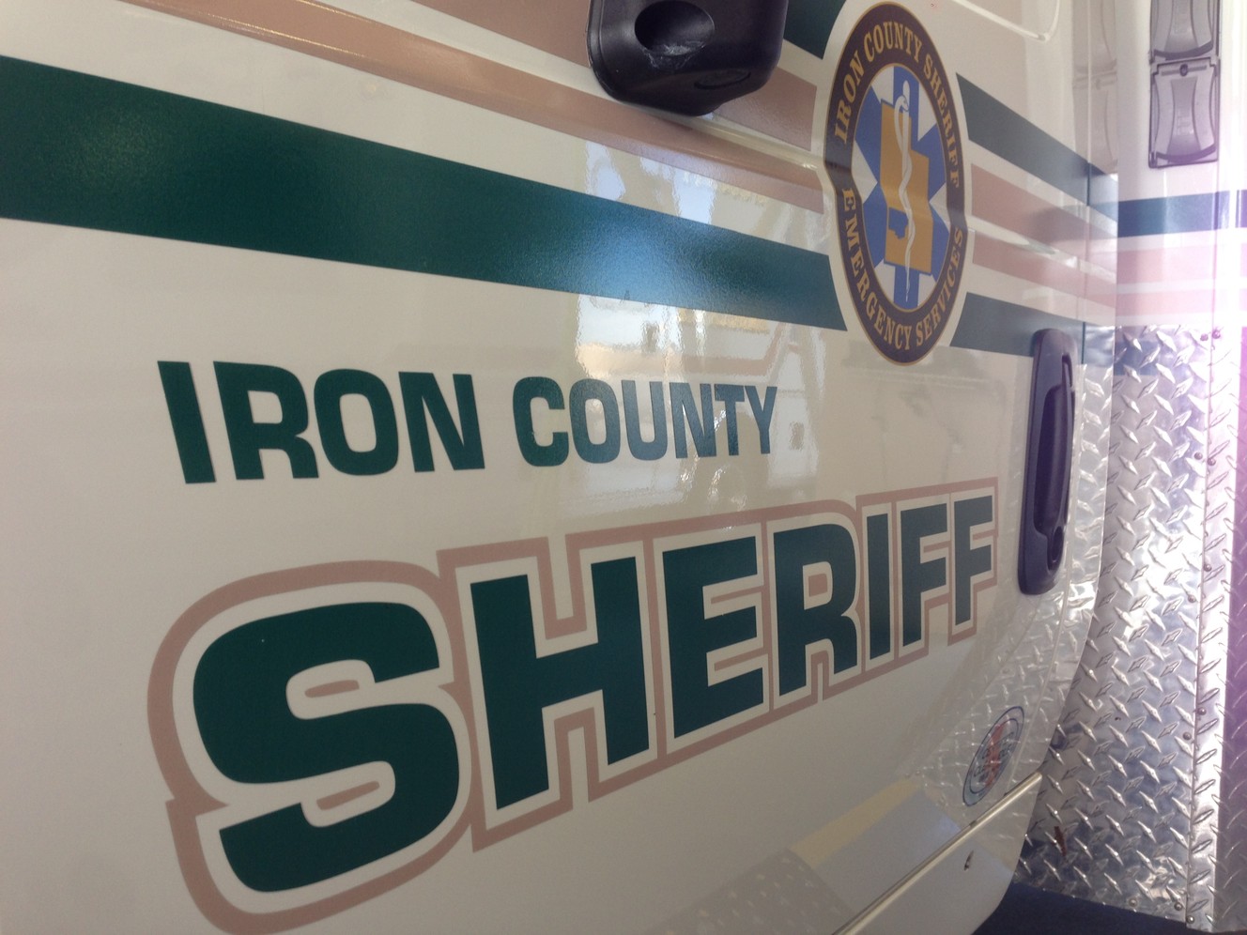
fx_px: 1189
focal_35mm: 33
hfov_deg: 55.4
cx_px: 624
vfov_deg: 42.9
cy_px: 468
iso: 50
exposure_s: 1/24
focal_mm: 4.12
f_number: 2.4
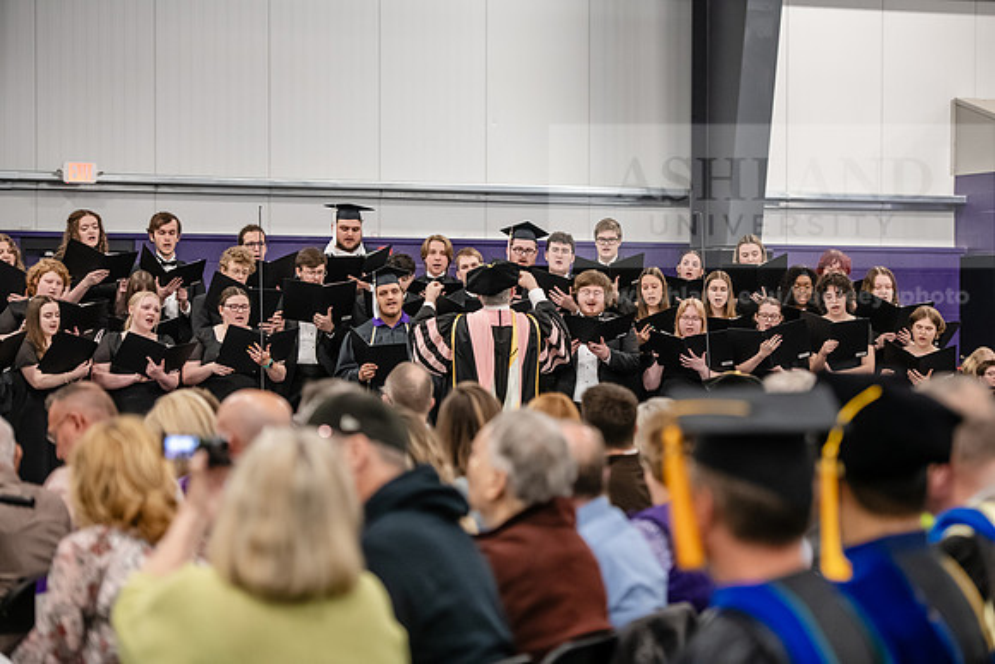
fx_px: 2764
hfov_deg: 20.4
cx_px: 498
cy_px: 332
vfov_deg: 13.7
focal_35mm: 100
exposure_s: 1/200
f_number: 3.2
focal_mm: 100
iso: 3200
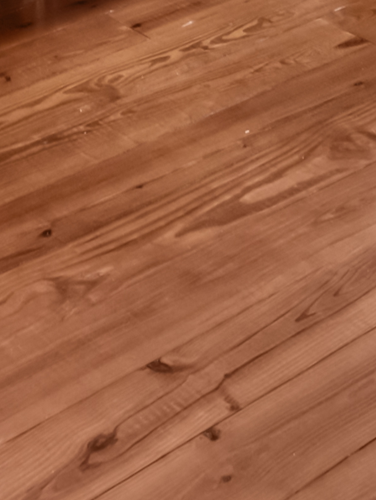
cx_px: -32
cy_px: -673
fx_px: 1448
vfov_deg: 14.1
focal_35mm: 100
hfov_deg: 14.5
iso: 250
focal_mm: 14
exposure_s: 1/30
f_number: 5.6
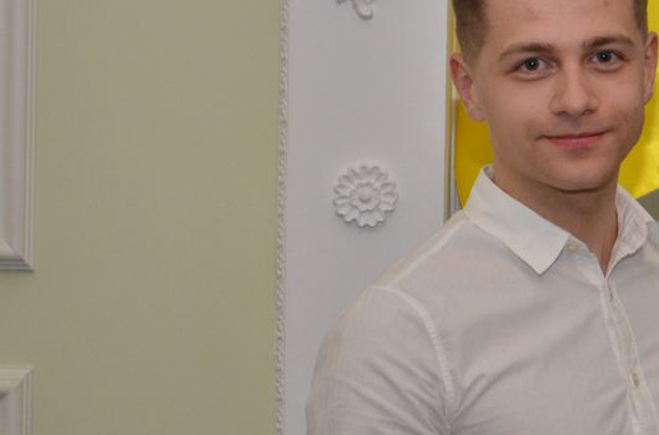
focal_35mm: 199
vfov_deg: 6.9
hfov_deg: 10.2
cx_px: 851
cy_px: 307
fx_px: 3633
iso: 800
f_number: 5
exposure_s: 1/250
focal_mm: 50
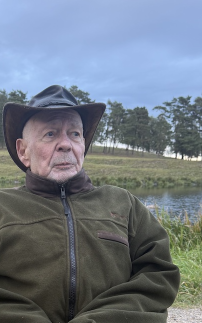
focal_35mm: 42
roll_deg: -0.7
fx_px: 370
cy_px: 248
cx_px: 58
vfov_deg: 45.3
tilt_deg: -12.5
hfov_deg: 30.2
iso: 125
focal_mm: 6.76
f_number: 1.78
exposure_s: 1/129
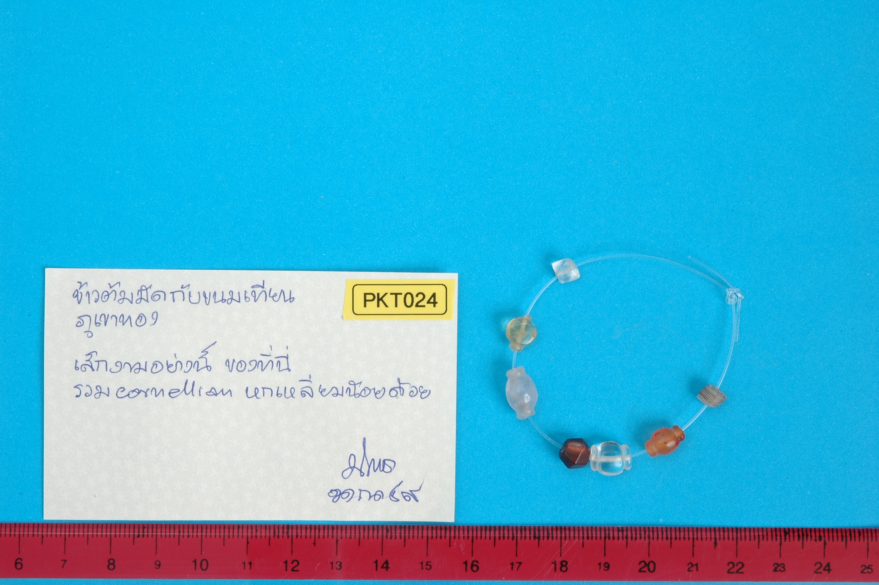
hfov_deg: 21.9
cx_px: 440
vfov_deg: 14.7
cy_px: 292
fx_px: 2269
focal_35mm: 93
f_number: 29
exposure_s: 1/5
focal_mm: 62
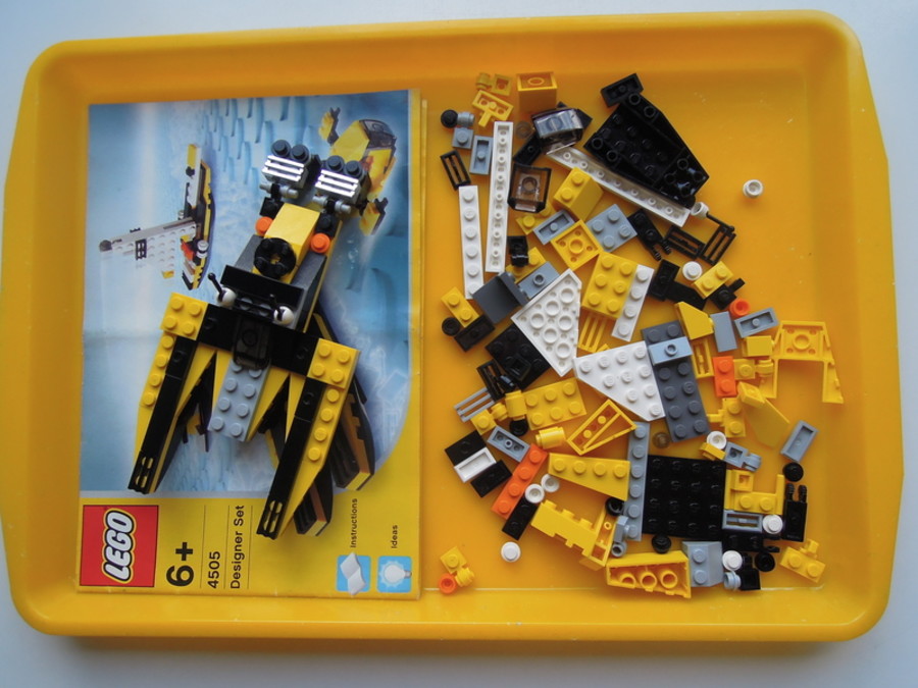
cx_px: 459
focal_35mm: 24
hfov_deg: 71.6
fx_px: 636
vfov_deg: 56.8
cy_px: 344
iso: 160
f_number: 2.8
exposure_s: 1/250
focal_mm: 4.3
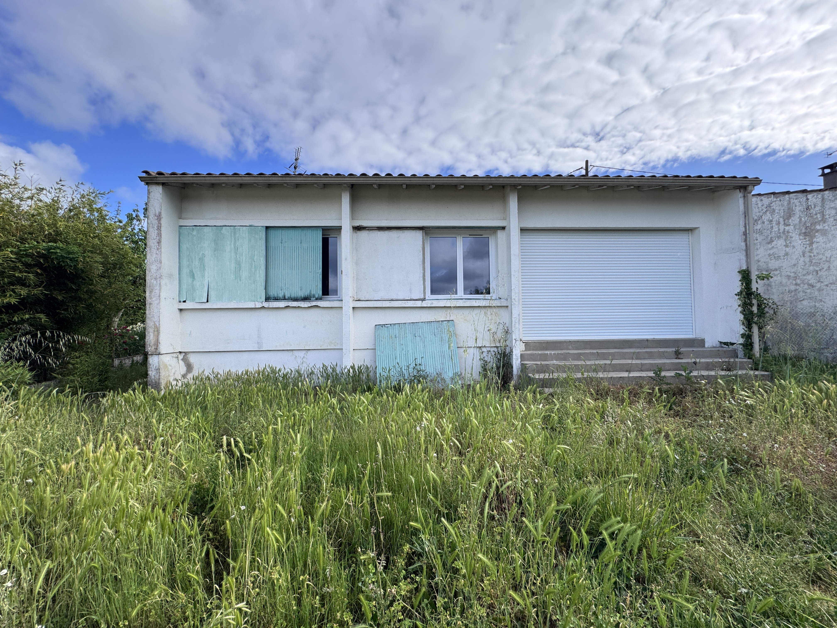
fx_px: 339
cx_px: 418
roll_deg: +0.6
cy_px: 314
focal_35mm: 14
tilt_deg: +2.6
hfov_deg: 102.1
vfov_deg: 85.7
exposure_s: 1/910
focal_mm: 2.22
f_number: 2.2
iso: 50
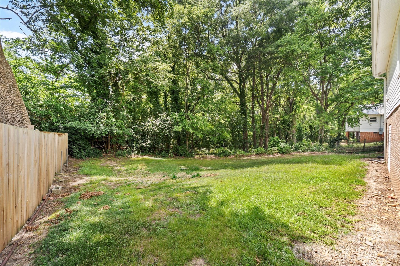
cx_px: 200
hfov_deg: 100.4
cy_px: 133
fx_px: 167
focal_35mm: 15
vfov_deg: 77.3
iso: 100
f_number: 7.1
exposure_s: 1/30
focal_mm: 10
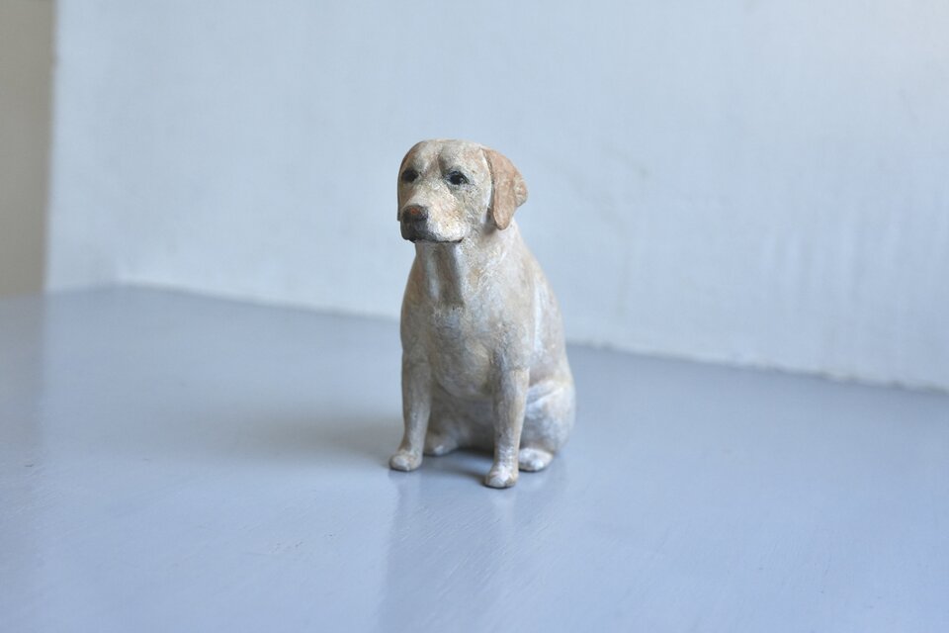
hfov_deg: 42.7
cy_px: 316
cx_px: 474
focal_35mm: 46
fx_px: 1213
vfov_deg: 29.2
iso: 1250
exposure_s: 1/25
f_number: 8
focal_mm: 46
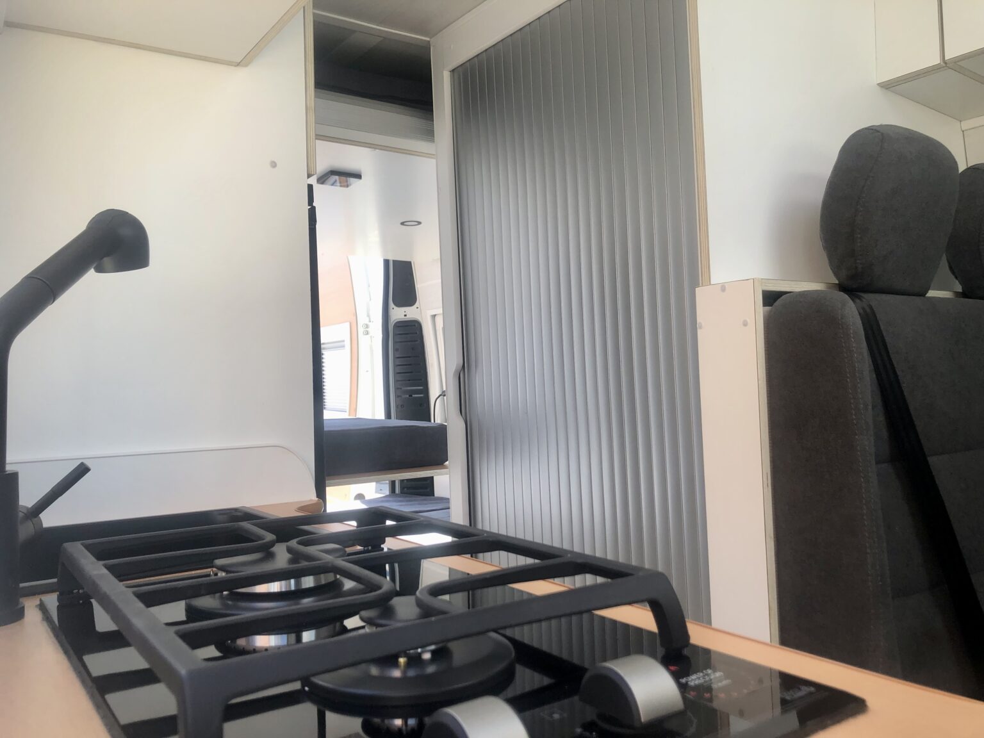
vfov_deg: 49.7
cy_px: 369
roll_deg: -0.1
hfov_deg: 63.4
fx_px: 796
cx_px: 492
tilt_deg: +6.1
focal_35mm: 28
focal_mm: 4
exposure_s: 1/259
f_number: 1.8
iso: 20
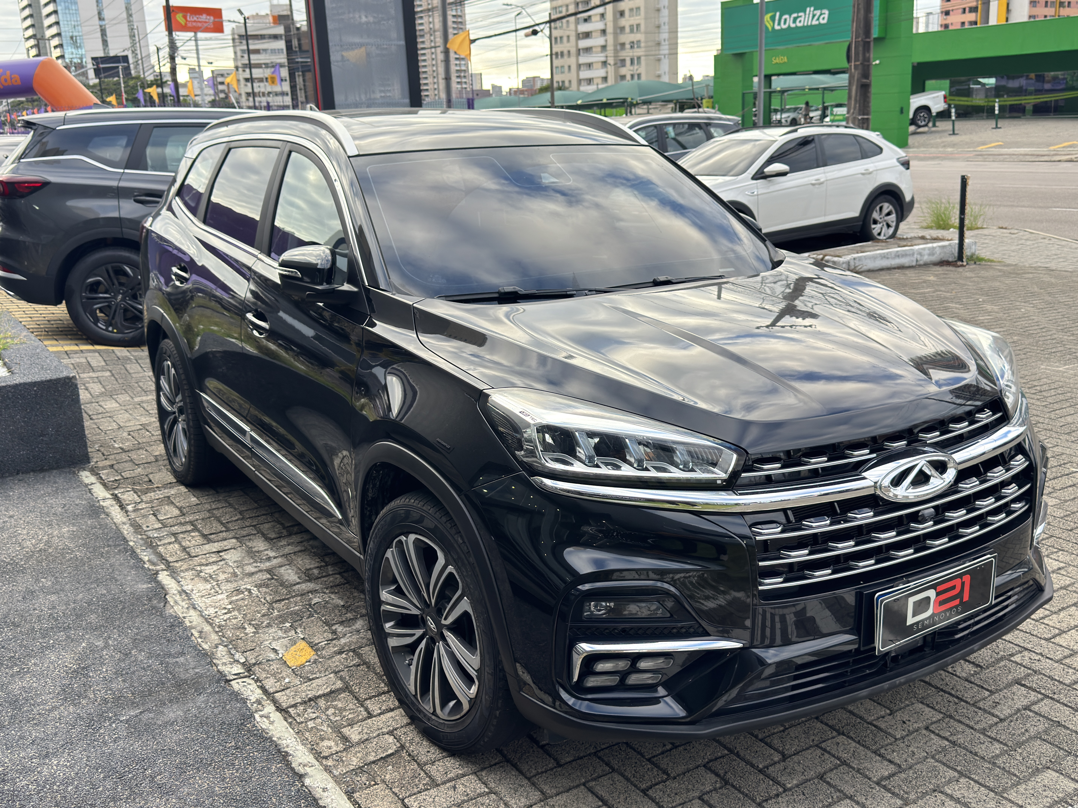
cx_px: 539
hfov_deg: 52.6
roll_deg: +2.4
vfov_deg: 40.7
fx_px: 1090
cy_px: 404
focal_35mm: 35
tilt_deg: -15.1
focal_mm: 6.76
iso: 100
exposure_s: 1/569
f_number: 1.78
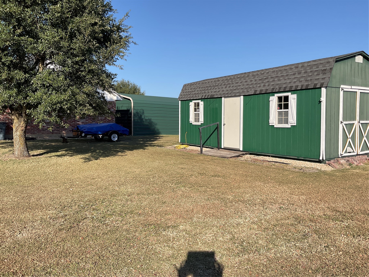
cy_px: 138
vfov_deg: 48.2
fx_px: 309
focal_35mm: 29
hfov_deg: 61.7
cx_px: 184
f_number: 1.8
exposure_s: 1/2058
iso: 16
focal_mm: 3
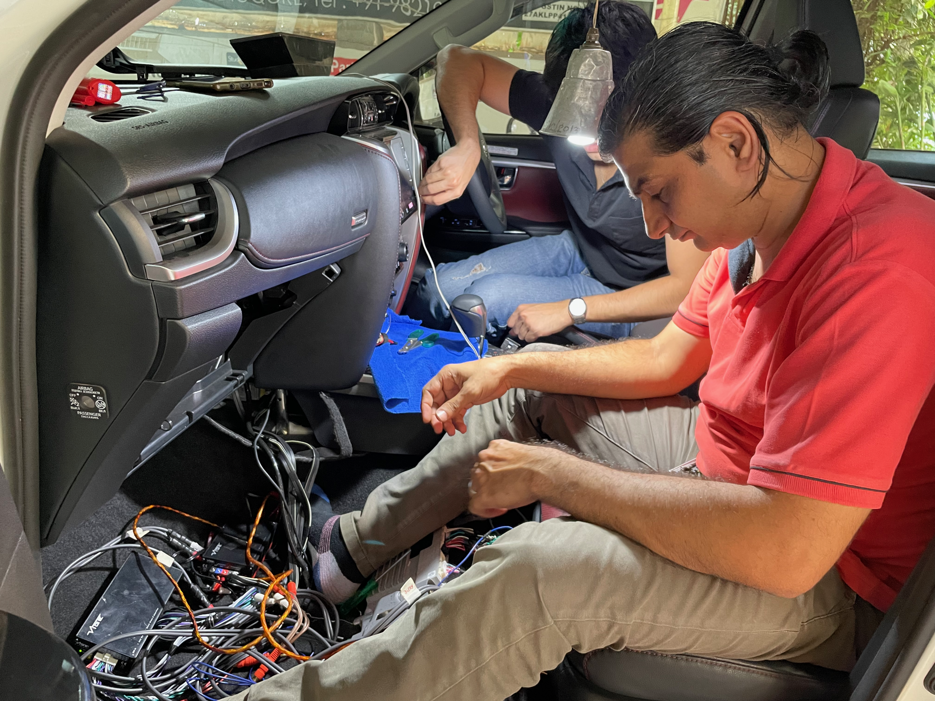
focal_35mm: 26
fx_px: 702
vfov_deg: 53.1
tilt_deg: -19.4
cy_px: 350
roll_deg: -4.3
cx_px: 468
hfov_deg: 67.3
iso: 400
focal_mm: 4.2
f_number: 1.6
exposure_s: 1/50
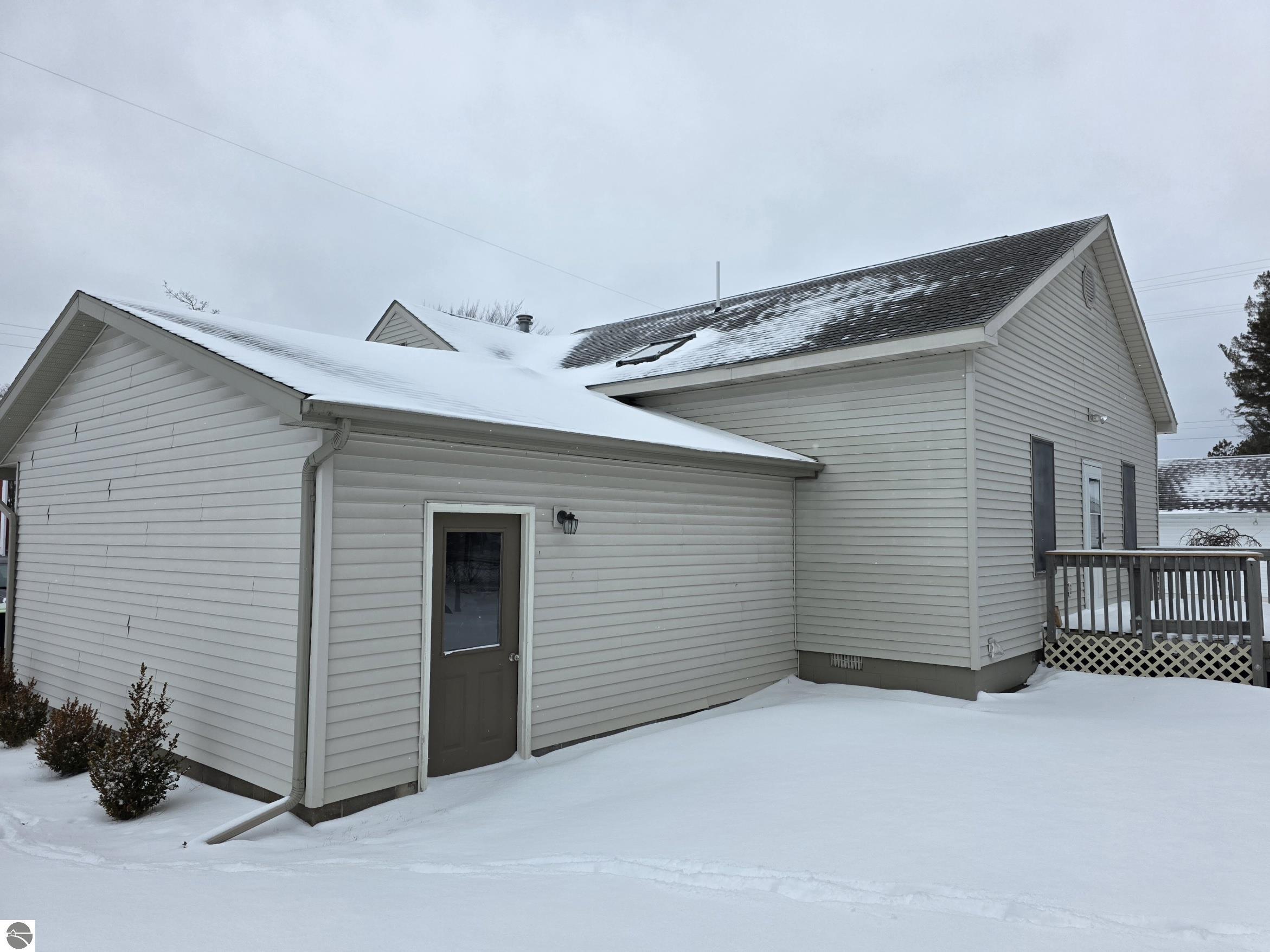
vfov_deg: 58.9
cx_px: 635
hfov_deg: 73.9
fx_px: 844
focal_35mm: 23
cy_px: 476
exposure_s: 1/5000
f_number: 1.7
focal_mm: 6.3
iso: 80
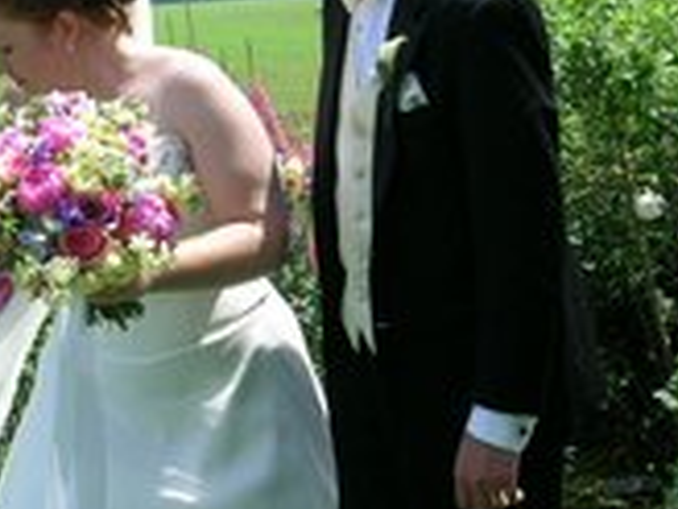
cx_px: 178
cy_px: 335
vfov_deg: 5.5
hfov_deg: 7.3
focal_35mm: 271
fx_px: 5308
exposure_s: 1/194
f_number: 6.2
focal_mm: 11.1
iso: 50
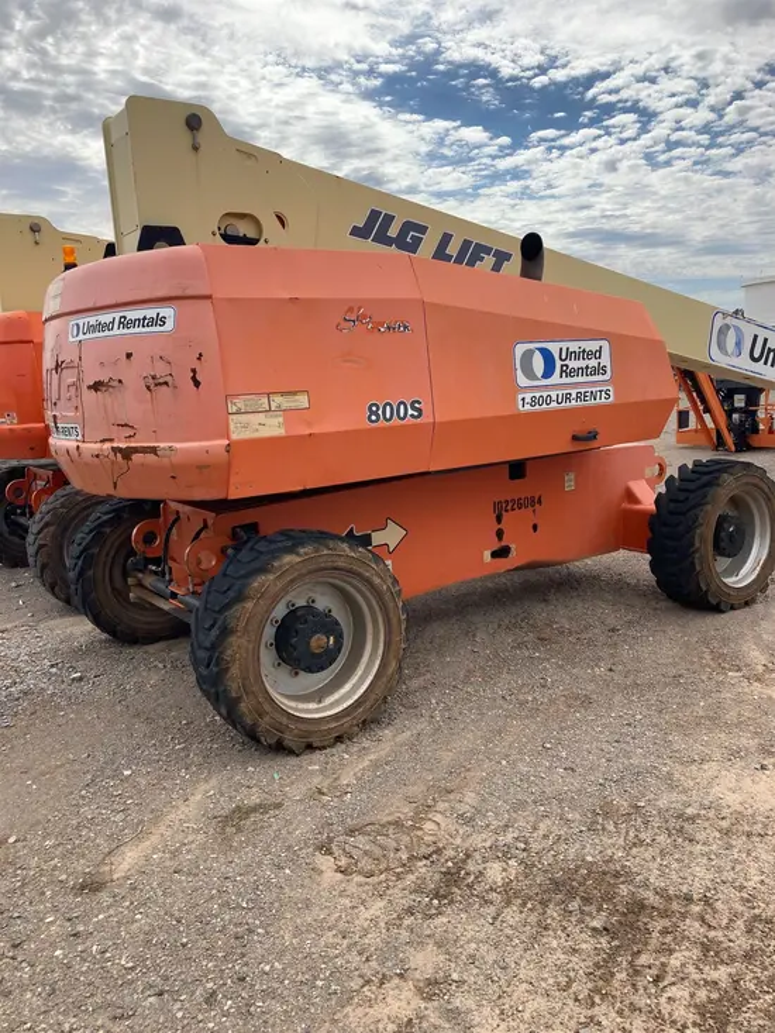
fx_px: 836
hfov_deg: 49.8
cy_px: 516
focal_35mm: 28
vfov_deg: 63.4
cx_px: 388
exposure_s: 1/1869
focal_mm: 3.99
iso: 20
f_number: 1.8
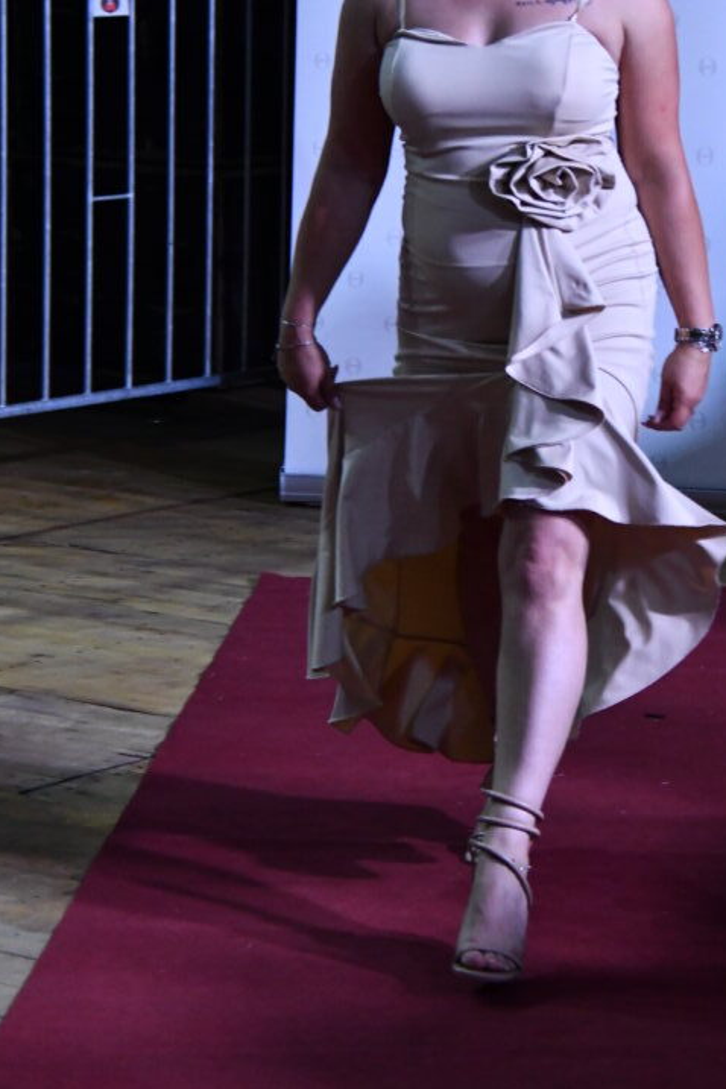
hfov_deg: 9.1
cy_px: 316
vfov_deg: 13.7
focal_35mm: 150
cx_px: 488
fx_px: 4537
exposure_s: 1/320
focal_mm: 70
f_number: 4.5
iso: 4000
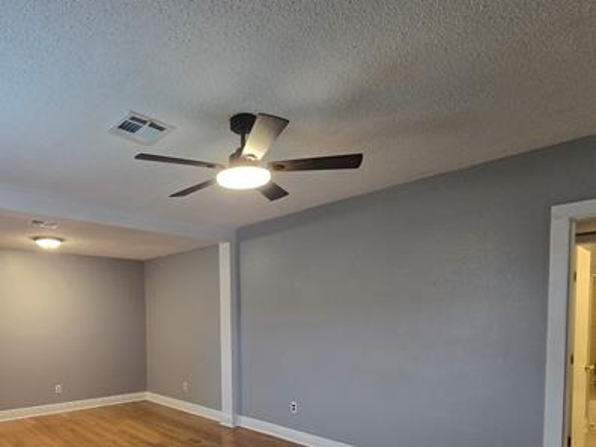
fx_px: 362
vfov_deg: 60.5
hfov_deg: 75.5
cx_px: 181
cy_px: 327
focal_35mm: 21
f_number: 2.2
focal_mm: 2.2
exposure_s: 1/60
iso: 200
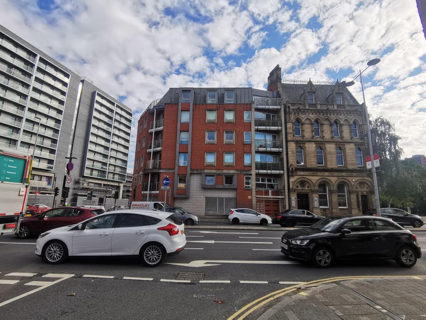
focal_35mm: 17
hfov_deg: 91.0
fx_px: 209
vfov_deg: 74.7
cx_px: 213
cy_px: 160
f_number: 2.2
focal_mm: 2.26
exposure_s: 1/1767
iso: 50
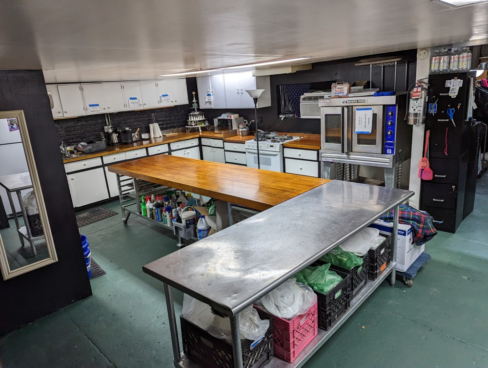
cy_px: 184
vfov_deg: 56.9
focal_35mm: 24
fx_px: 339
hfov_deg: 71.5
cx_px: 244
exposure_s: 1/30
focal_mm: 6.81
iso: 40
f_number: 1.85
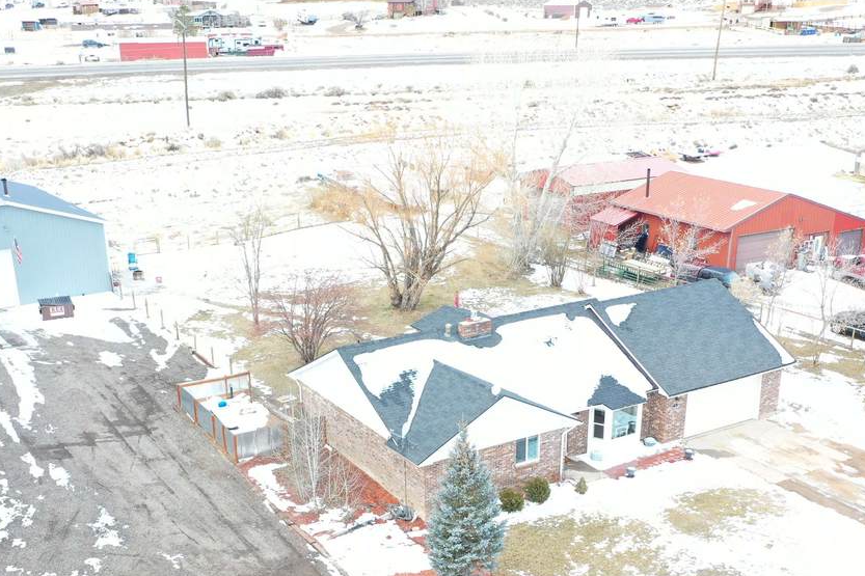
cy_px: 431
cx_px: 437
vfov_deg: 30.7
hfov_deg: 45.4
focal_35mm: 43
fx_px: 1033
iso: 100
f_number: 3.2
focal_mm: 10.26
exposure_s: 1/50
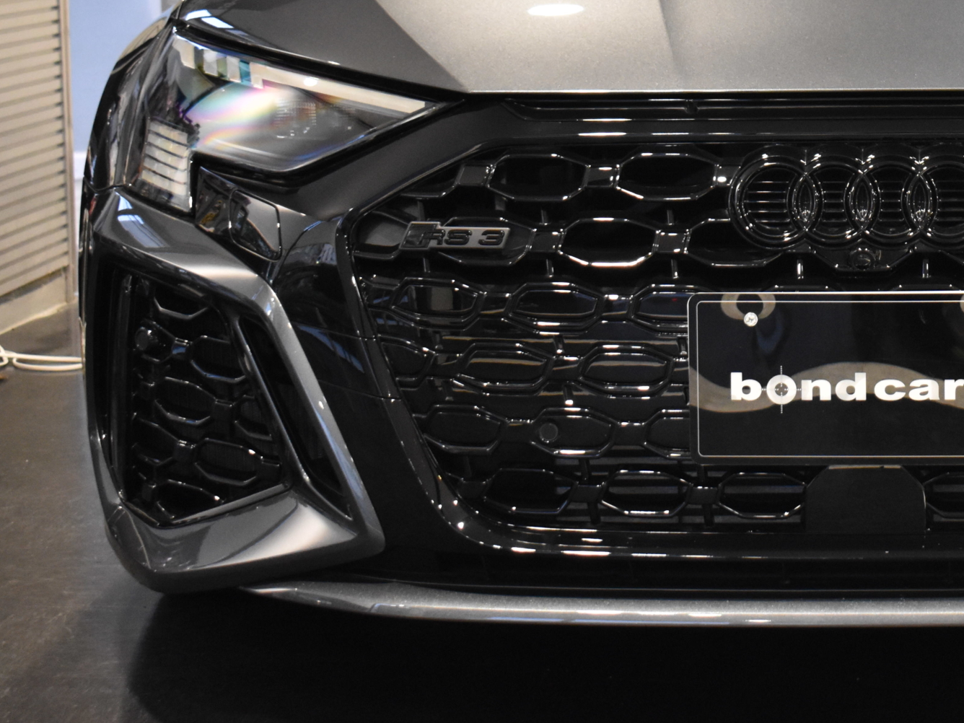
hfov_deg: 20.5
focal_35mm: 94
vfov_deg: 15.6
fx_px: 2618
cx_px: 862
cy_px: 121
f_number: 4.5
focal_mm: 34
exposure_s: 1/50
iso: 2500
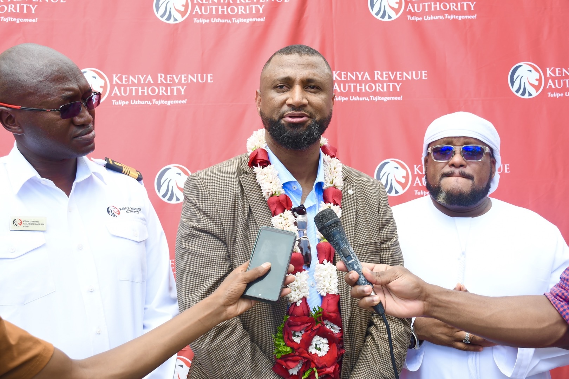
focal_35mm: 45
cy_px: 190
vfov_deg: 29.9
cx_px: 284
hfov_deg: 43.6
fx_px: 711
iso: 200
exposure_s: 1/250
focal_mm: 30
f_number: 6.3
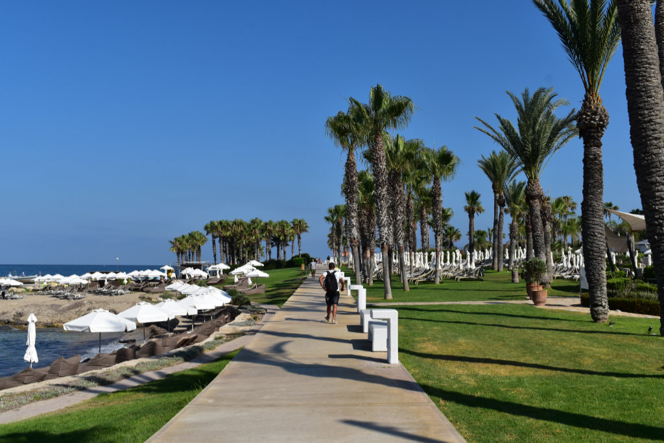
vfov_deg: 35.5
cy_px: 222
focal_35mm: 38
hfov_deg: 51.3
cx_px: 332
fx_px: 692
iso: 200
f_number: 11
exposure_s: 1/500
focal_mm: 25
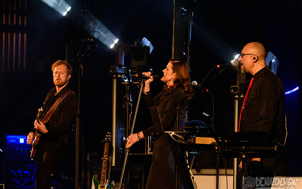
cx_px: 152
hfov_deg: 8.9
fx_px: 1942
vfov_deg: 5.6
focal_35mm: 236
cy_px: 94
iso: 4000
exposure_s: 1/125
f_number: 5.3
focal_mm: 230
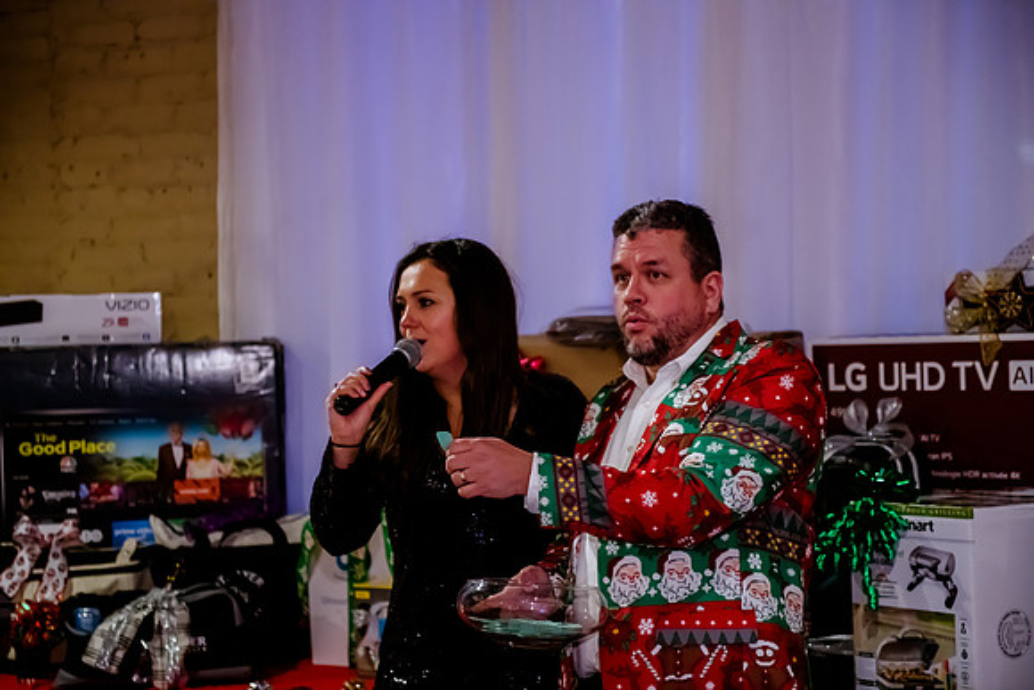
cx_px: 517
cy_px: 345
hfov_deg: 28.8
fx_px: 2011
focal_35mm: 70
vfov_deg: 19.5
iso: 5000
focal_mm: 70
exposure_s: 1/200
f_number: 2.8
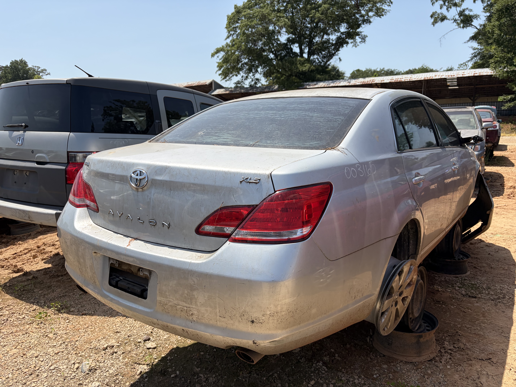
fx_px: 388
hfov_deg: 67.3
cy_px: 194
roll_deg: +2.3
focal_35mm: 26
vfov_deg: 53.1
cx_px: 258
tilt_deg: -10.0
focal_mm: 5.96
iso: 64
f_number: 1.6
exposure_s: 1/4065
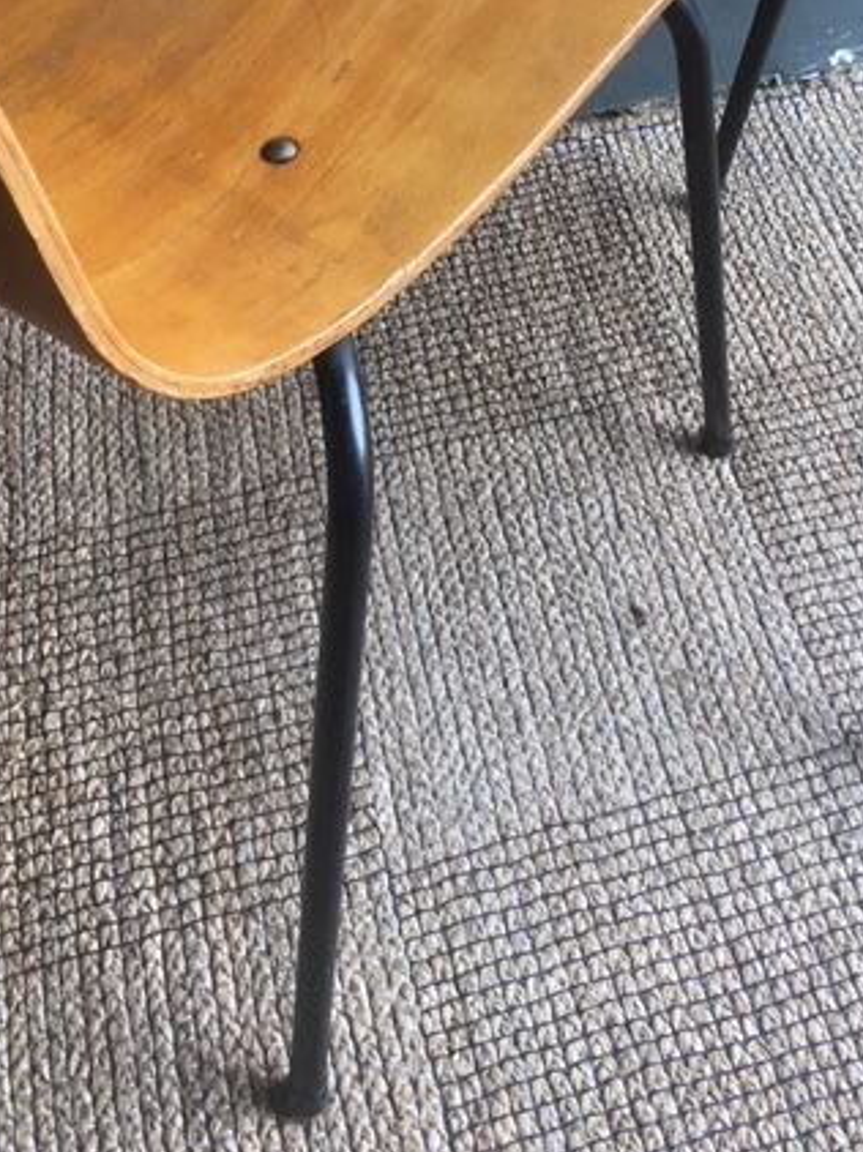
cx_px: 576
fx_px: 1464
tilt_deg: -49.6
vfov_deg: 41.8
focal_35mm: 44
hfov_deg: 32.6
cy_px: 300
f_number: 2.2
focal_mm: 4.15
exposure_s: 1/33
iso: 40
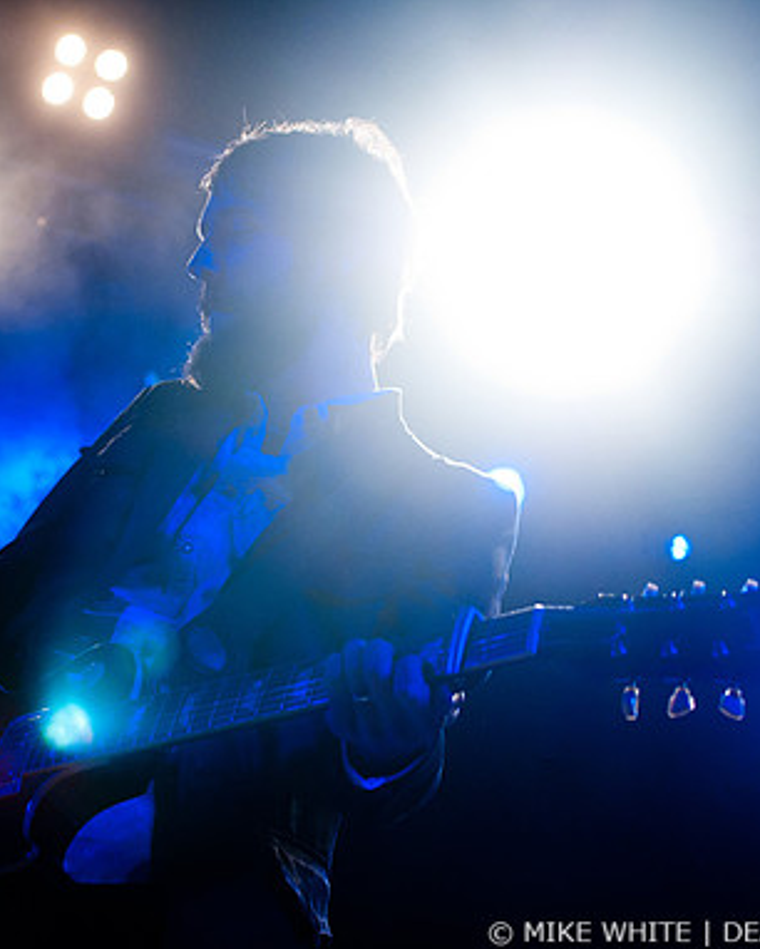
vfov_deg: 25.5
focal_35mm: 75
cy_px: 476
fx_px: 2099
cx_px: 318
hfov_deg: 20.5
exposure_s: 1/250
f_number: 3.2
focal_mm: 35
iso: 1000
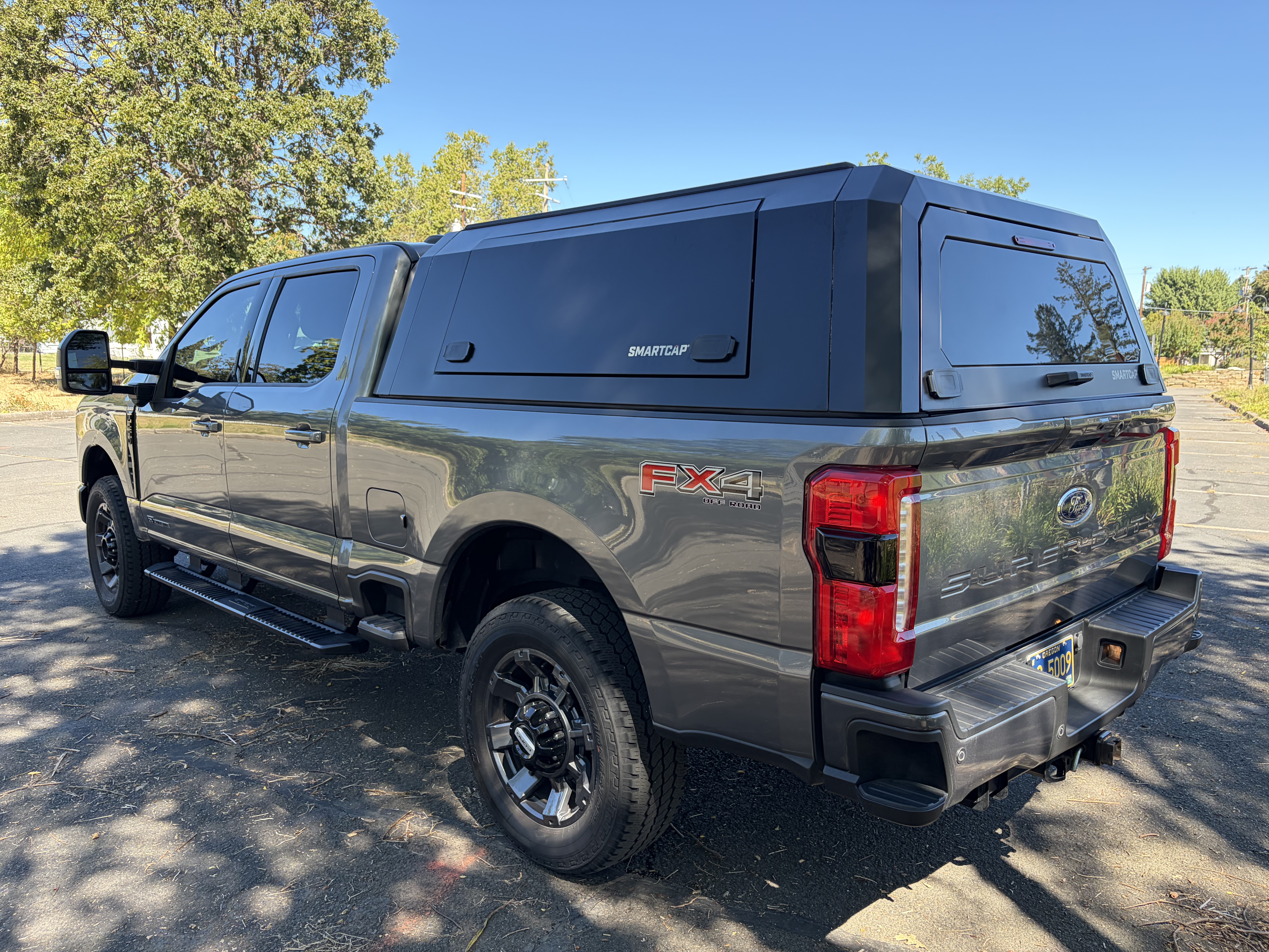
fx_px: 953
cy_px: 476
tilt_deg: -7.6
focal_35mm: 26
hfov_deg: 67.3
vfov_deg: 53.1
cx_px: 634
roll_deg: +0.3
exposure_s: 1/523
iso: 64
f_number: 1.6
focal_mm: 5.96
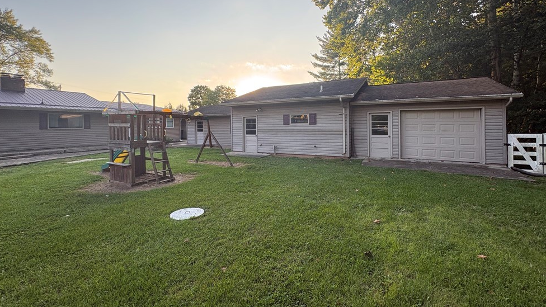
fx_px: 232
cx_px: 281
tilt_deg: +0.4
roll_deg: +0.5
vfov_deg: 66.6
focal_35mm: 16
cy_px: 126
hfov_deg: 99.3
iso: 40
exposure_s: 1/255
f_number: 2.2
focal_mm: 2.22
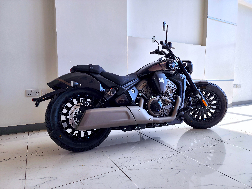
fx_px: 167
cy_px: 94
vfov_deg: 58.9
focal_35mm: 23
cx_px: 126
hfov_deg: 73.9
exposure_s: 1/180
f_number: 1.8
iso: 16
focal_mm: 6.4
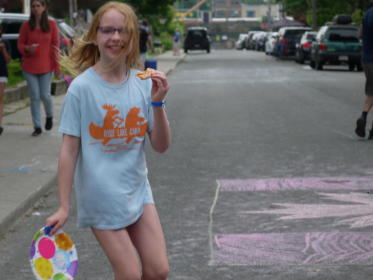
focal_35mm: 113
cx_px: 93
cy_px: 117
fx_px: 1217
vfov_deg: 13.1
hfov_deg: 17.3
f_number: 2.8
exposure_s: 1/200
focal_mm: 35
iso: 100
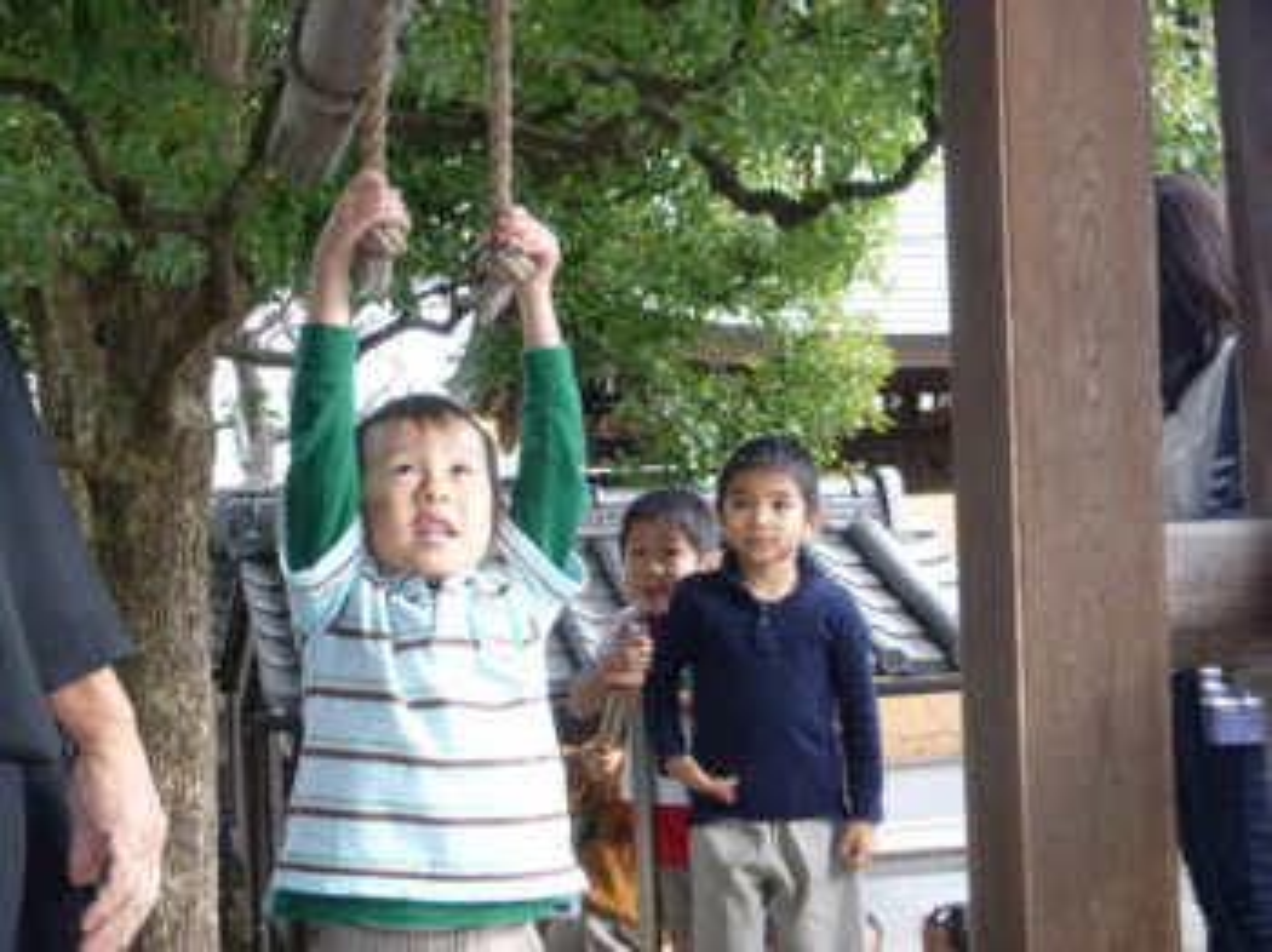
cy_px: 476
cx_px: 636
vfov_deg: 22.2
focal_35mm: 66
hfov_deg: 29.4
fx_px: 2424
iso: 400
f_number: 5.4
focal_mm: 11.9
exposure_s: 1/60
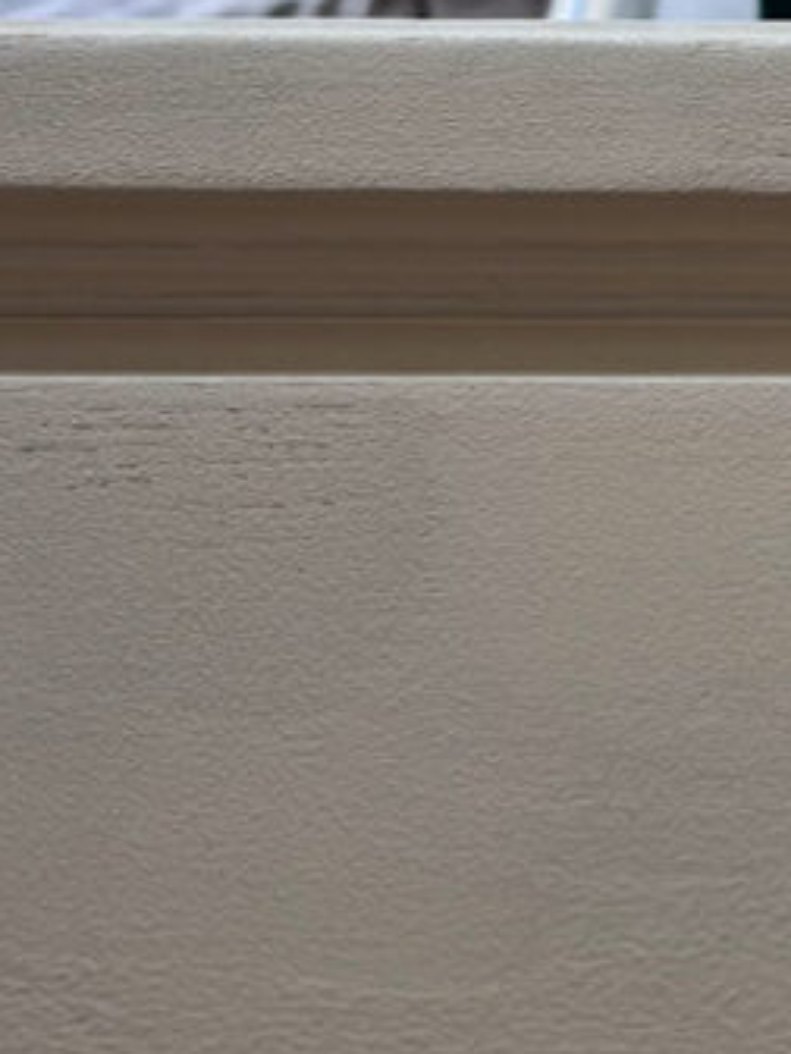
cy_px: 307
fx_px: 3626
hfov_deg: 11.9
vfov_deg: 16.5
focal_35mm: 119
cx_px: 1177
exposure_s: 1/350
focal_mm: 5.7
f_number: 1.5
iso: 50
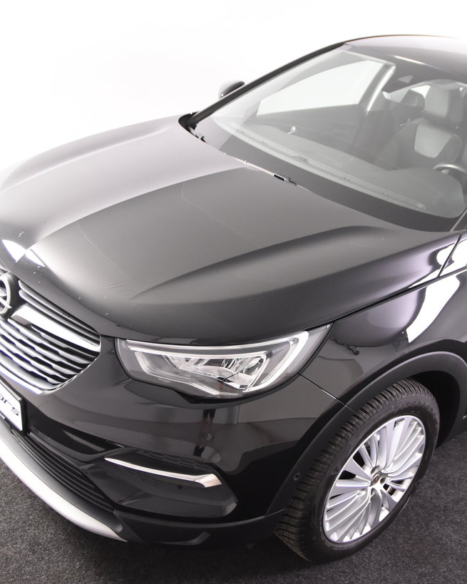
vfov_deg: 42.0
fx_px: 760
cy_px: 303
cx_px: 324
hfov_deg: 33.7
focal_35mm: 44
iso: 1600
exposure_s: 1/40
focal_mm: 20
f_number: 3.2
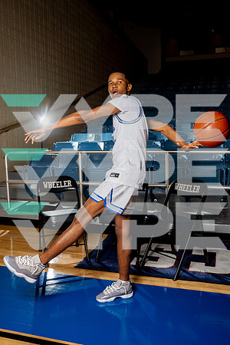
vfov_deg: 54.4
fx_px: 335
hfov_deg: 37.9
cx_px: 115
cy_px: 172
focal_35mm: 35
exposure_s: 1/250
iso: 320
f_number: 6.3
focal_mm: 35
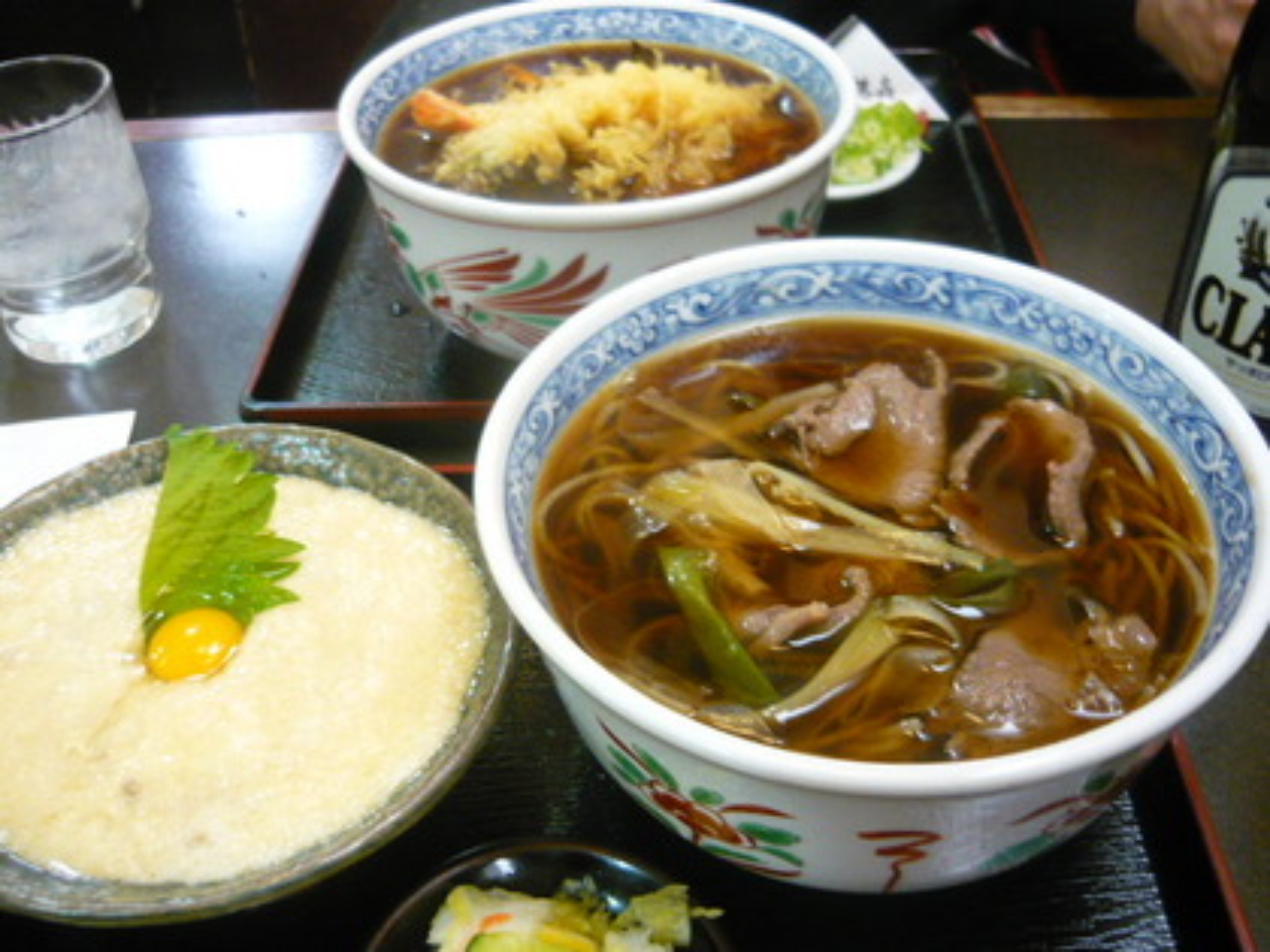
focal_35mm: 33
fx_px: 1211
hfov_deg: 55.4
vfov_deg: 42.9
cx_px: 635
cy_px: 476
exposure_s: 1/10
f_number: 2.8
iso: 400
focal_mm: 5.5
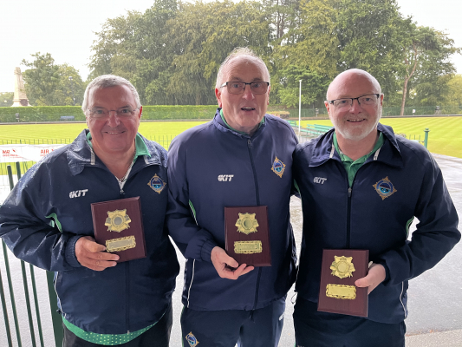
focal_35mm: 26
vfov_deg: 53.1
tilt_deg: -10.4
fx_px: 347
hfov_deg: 67.3
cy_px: 174
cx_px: 231
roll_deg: +0.2
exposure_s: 1/60
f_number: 1.6
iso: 250
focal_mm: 5.1
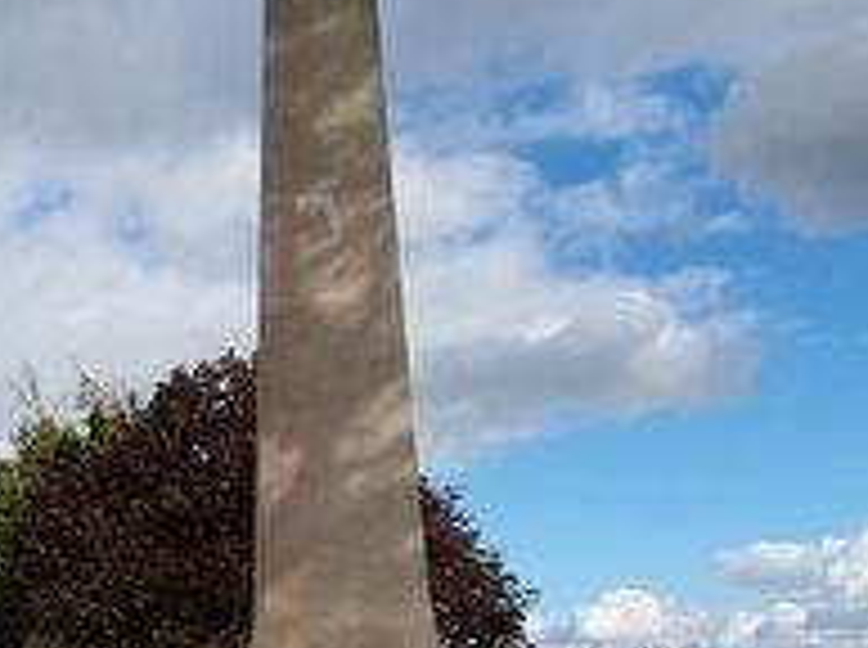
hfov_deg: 34.0
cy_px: 630
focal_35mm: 54
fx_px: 1352
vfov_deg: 25.7
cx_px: 112
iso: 50
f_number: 2.2
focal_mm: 1.8
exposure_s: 1/1014
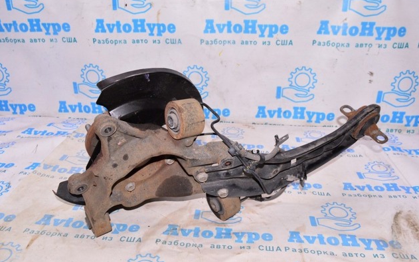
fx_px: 371
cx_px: 209
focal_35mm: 33
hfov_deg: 58.9
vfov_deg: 38.8
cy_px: 125
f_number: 8
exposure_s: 1/160
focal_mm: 21
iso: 1600
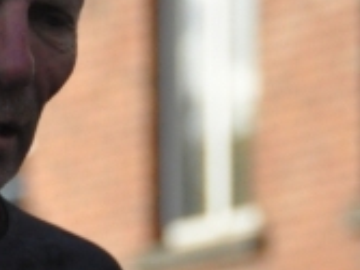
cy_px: 401
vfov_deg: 2.0
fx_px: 7527
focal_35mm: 724
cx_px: -24
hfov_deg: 2.7
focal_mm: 105
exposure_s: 1/3200
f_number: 5.3
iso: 2000
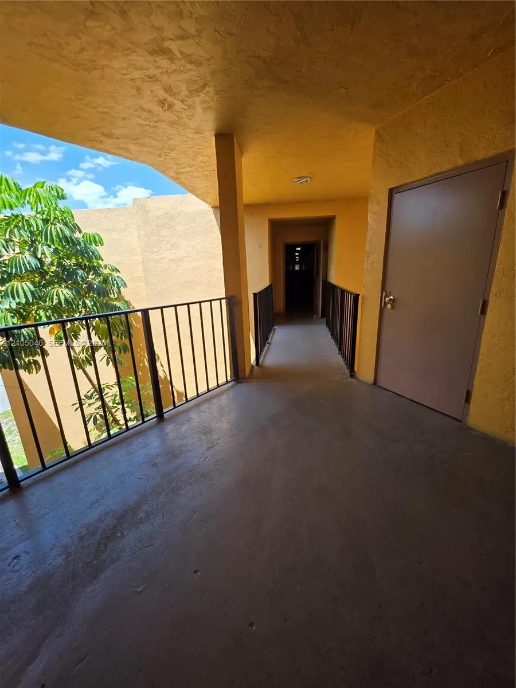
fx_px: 258
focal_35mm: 13
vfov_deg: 106.2
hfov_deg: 89.9
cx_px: 258
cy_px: 344
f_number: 1.9
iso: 40
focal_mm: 2.2
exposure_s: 1/544
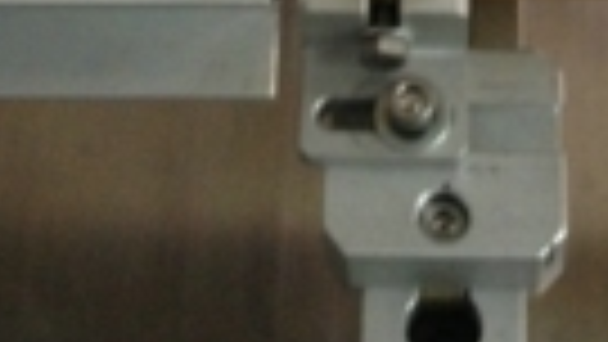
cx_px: 410
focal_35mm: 141
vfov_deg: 8.0
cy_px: -484
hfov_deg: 15.2
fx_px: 2274
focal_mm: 4.28
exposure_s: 1/20
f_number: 2.4
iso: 200
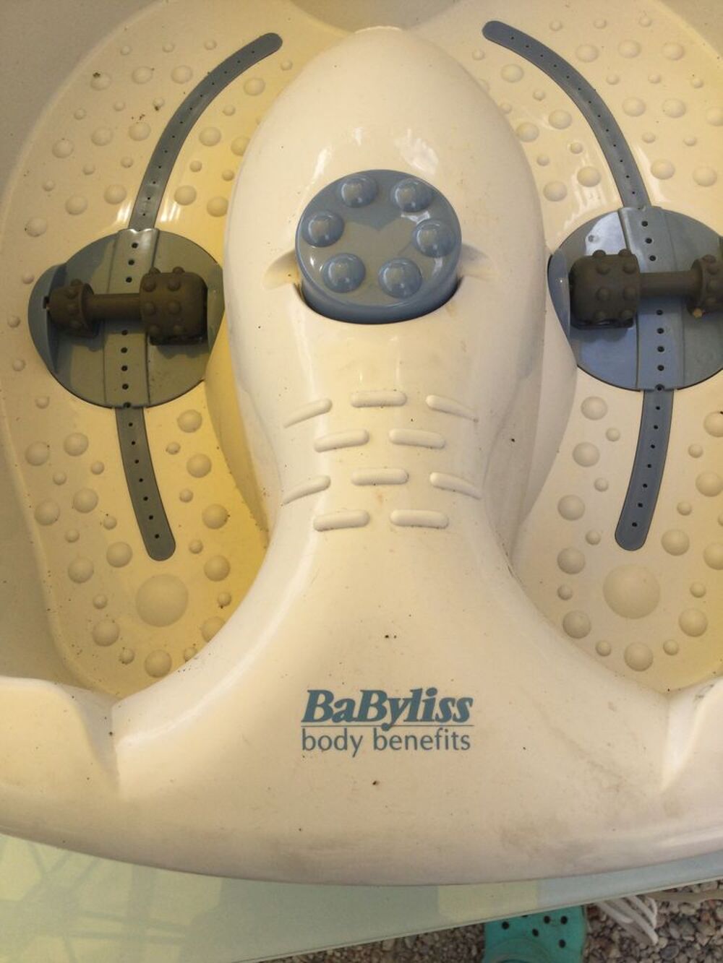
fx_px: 863
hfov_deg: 45.4
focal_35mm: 31
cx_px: 362
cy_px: 482
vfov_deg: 58.3
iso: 25
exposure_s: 1/622
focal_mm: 3.3
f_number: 2.4
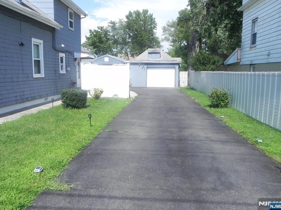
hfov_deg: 60.0
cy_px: 102
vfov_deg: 46.8
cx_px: 141
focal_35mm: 30
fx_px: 243
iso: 160
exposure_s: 1/304
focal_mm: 5.2
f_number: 7.1
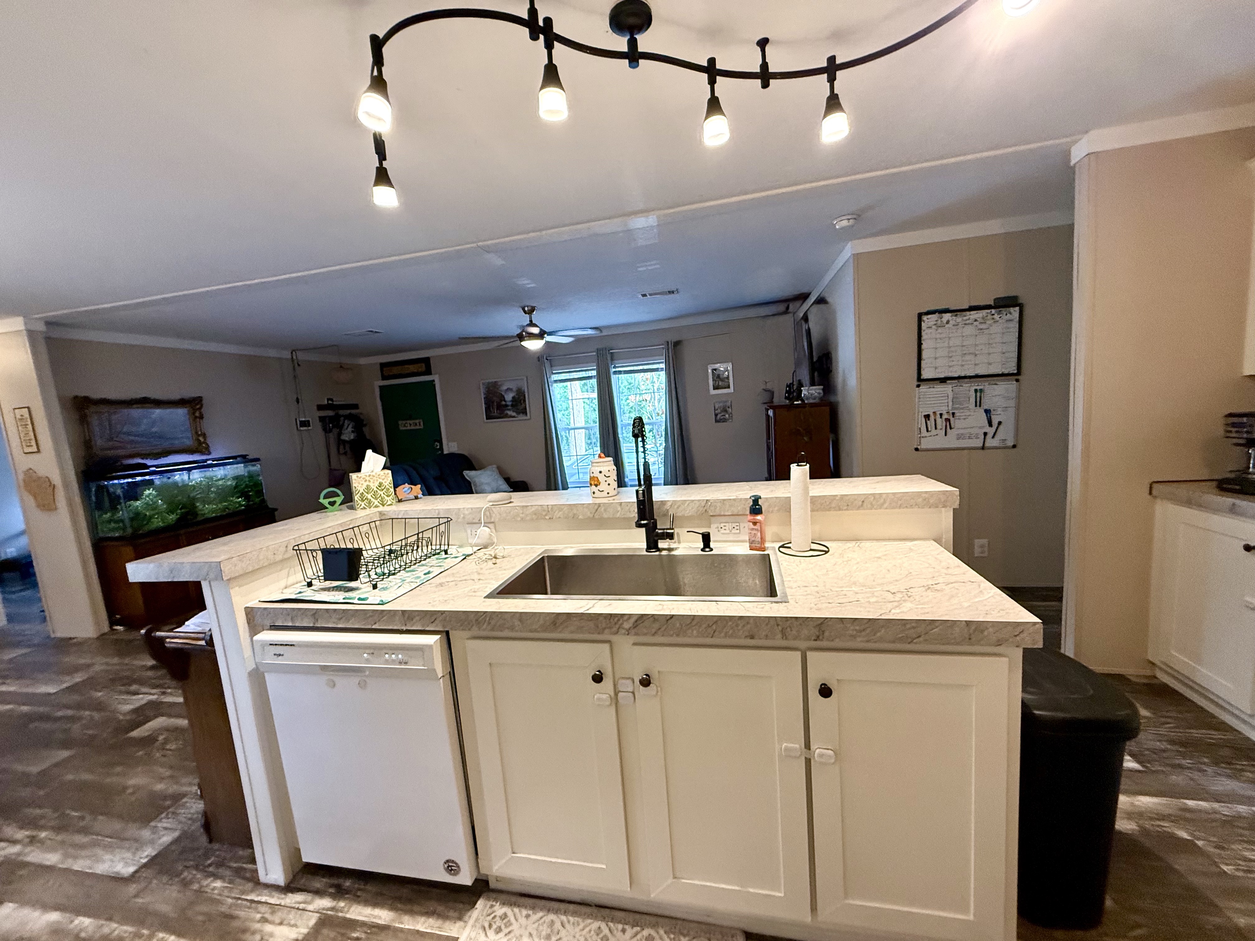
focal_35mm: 14
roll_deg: +4.4
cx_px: 628
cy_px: 470
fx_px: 508
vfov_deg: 85.7
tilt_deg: -6.7
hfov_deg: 102.1
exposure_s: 1/120
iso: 320
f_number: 2.2
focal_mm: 2.22
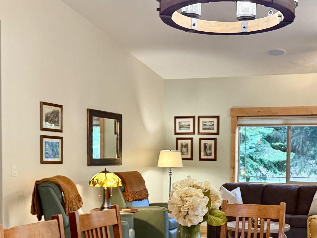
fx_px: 495
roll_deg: -1.1
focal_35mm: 54
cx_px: 207
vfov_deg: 26.4
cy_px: 198
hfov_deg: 35.2
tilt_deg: -7.5
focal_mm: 6.76
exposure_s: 1/60
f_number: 1.78
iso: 400
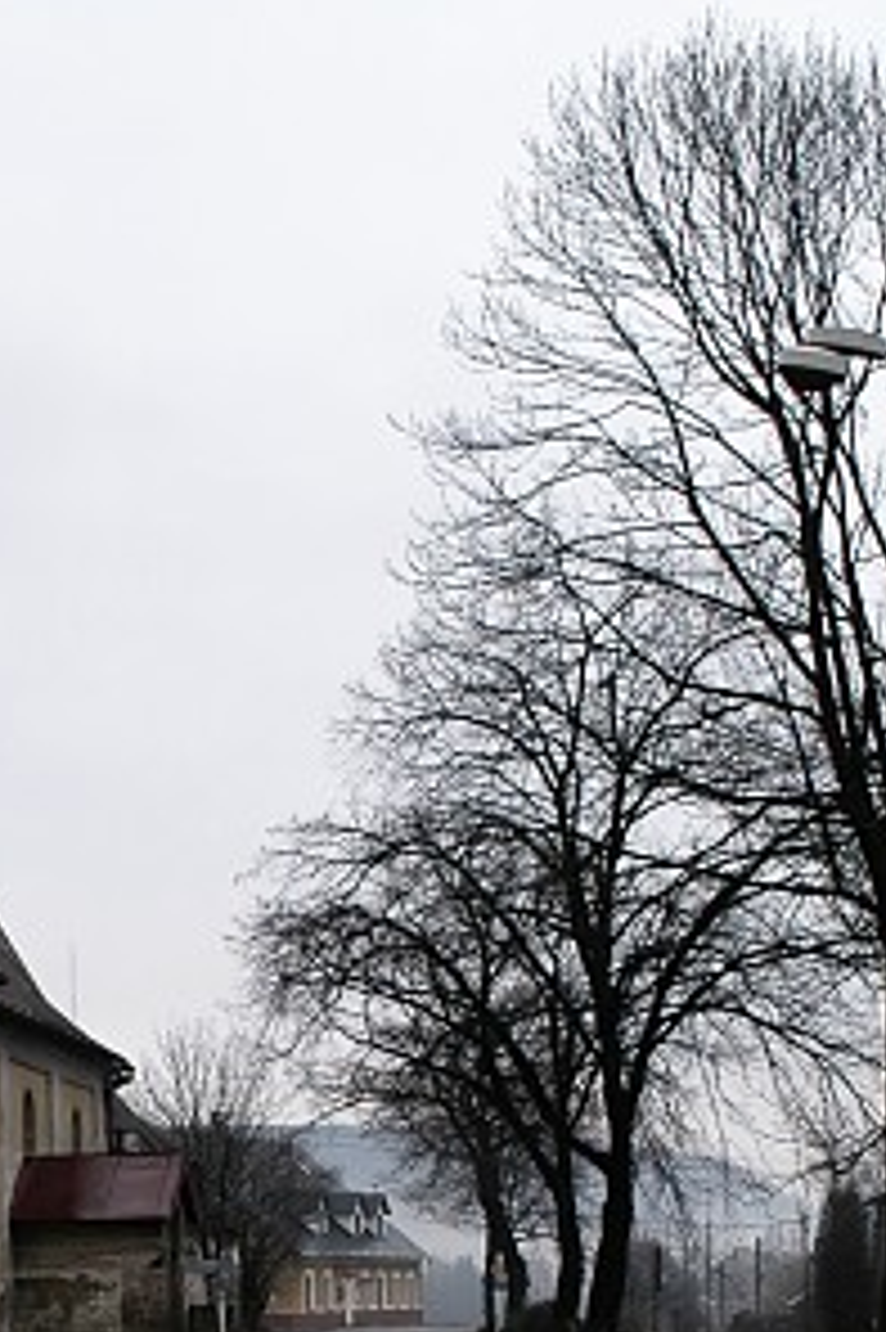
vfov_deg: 27.5
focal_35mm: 71
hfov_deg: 18.6
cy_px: 1197
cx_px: -16
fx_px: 2624
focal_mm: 20
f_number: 5
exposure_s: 1/100
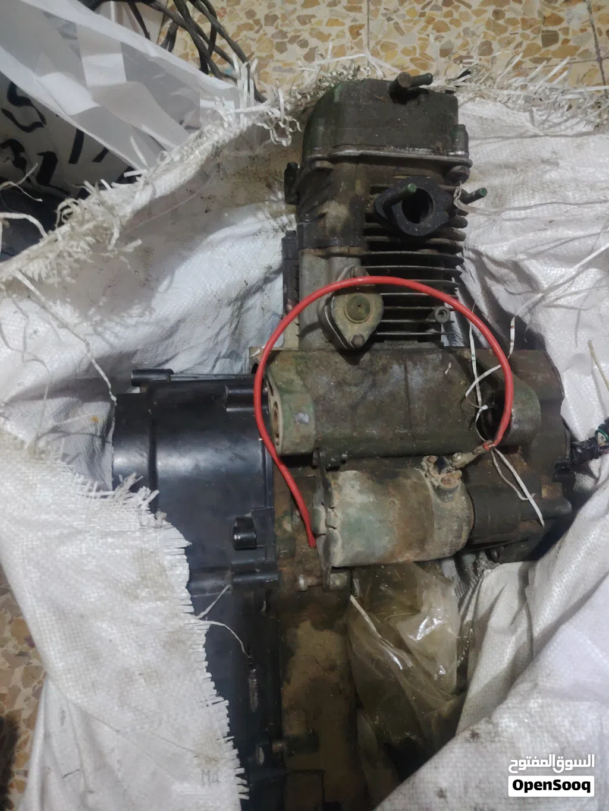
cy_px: 406
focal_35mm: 24
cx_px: 304
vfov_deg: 71.6
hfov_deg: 56.8
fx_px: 563
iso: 847
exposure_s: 1/20
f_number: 1.75
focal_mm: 5.25
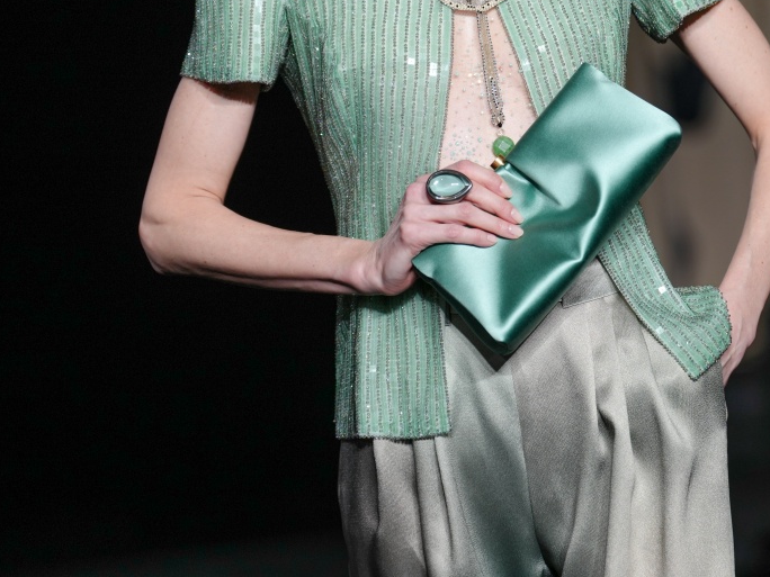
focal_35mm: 248
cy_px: 181
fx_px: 5517
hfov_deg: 8.0
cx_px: 593
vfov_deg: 6.0
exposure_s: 1/500
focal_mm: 147
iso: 400
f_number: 2.8
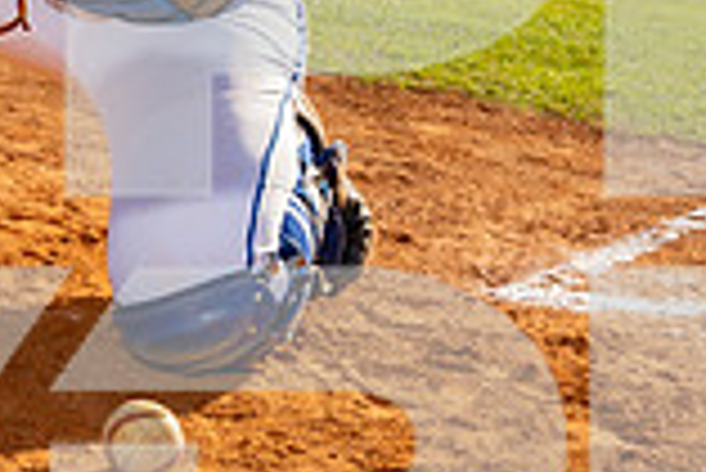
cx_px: -22
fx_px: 1884
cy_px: -38
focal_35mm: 96
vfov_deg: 14.0
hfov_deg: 20.5
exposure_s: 1/250
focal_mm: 26
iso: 200
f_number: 8
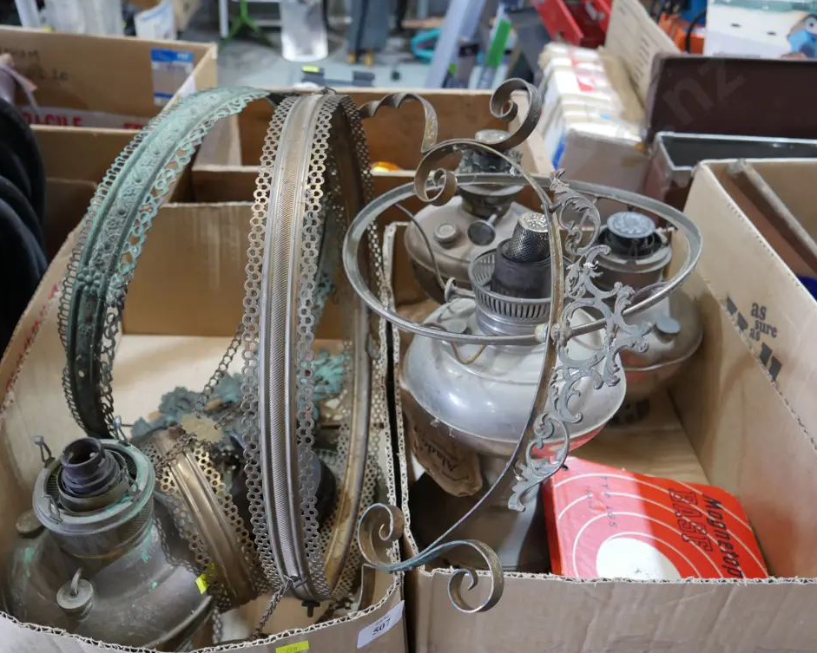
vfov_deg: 43.4
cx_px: 378
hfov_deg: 52.8
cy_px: 332
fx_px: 822
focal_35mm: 34
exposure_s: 1/60
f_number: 3.6
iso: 640
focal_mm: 16
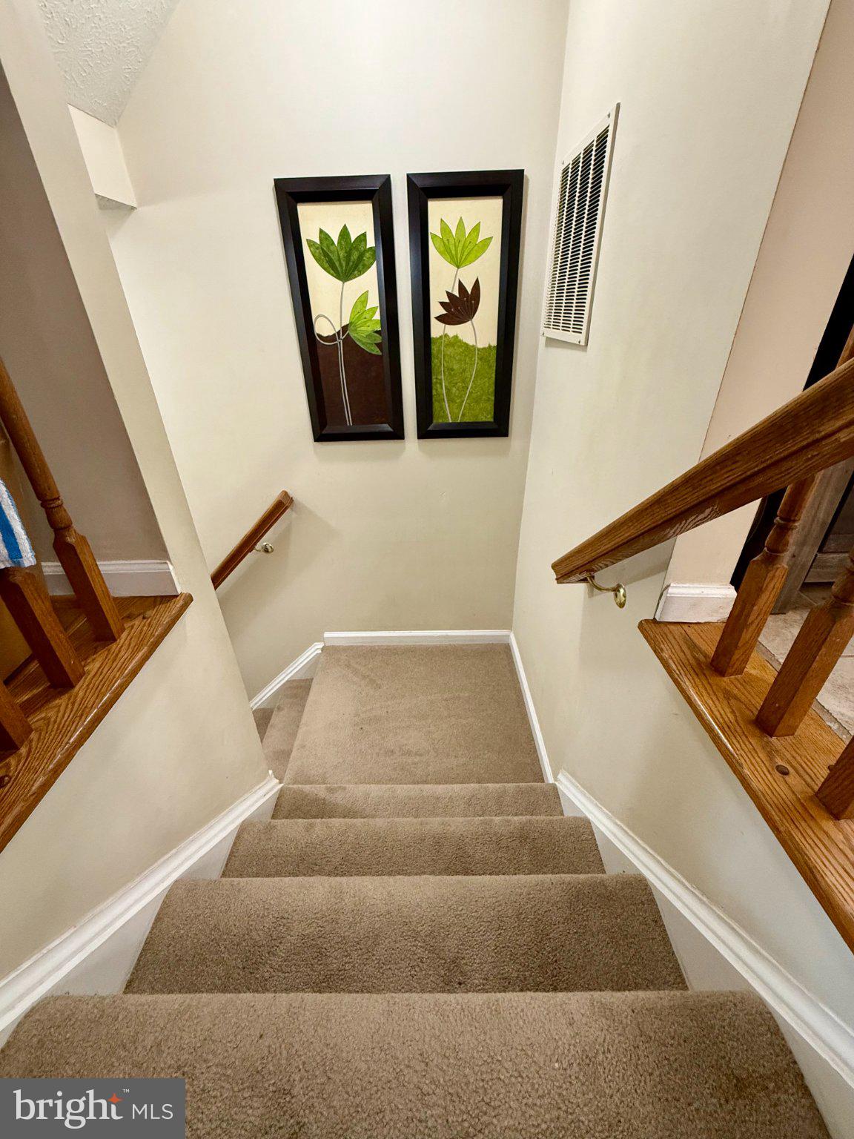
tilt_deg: -30.1
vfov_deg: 102.1
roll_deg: +0.2
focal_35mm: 14
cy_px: 570
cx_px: 427
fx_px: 461
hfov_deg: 85.7
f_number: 2.2
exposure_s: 1/60
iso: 400
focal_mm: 2.22
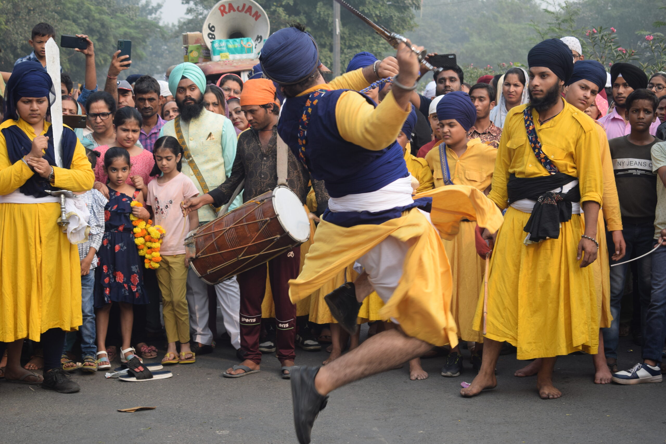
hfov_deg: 26.0
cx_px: 333
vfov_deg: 17.5
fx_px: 1443
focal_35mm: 78
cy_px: 222
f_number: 5.6
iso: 250
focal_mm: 52
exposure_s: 1/320
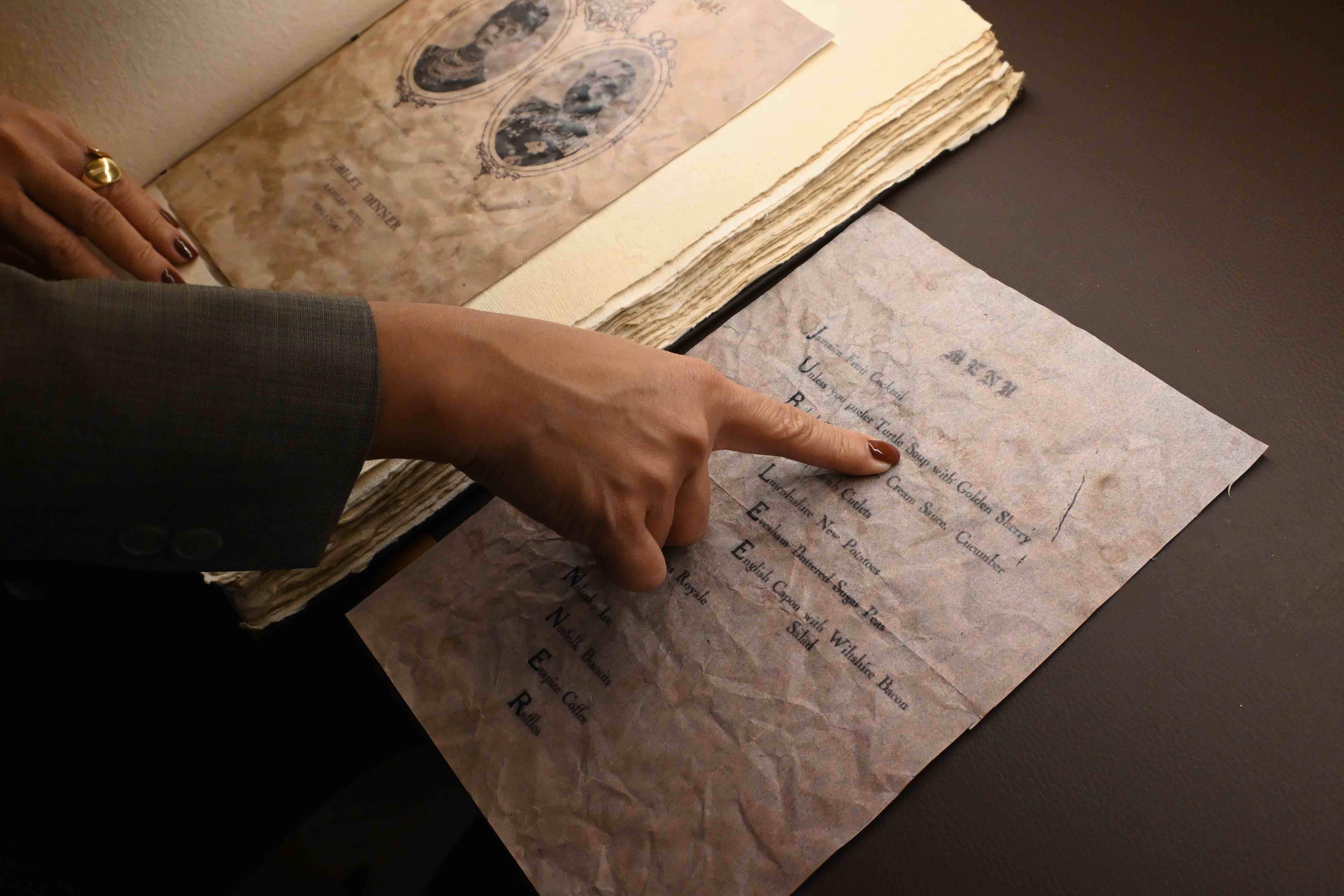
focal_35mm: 34
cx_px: 672
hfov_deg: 55.1
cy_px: 448
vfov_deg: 38.4
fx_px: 1288
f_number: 6.3
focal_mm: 23
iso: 2500
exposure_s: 1/160
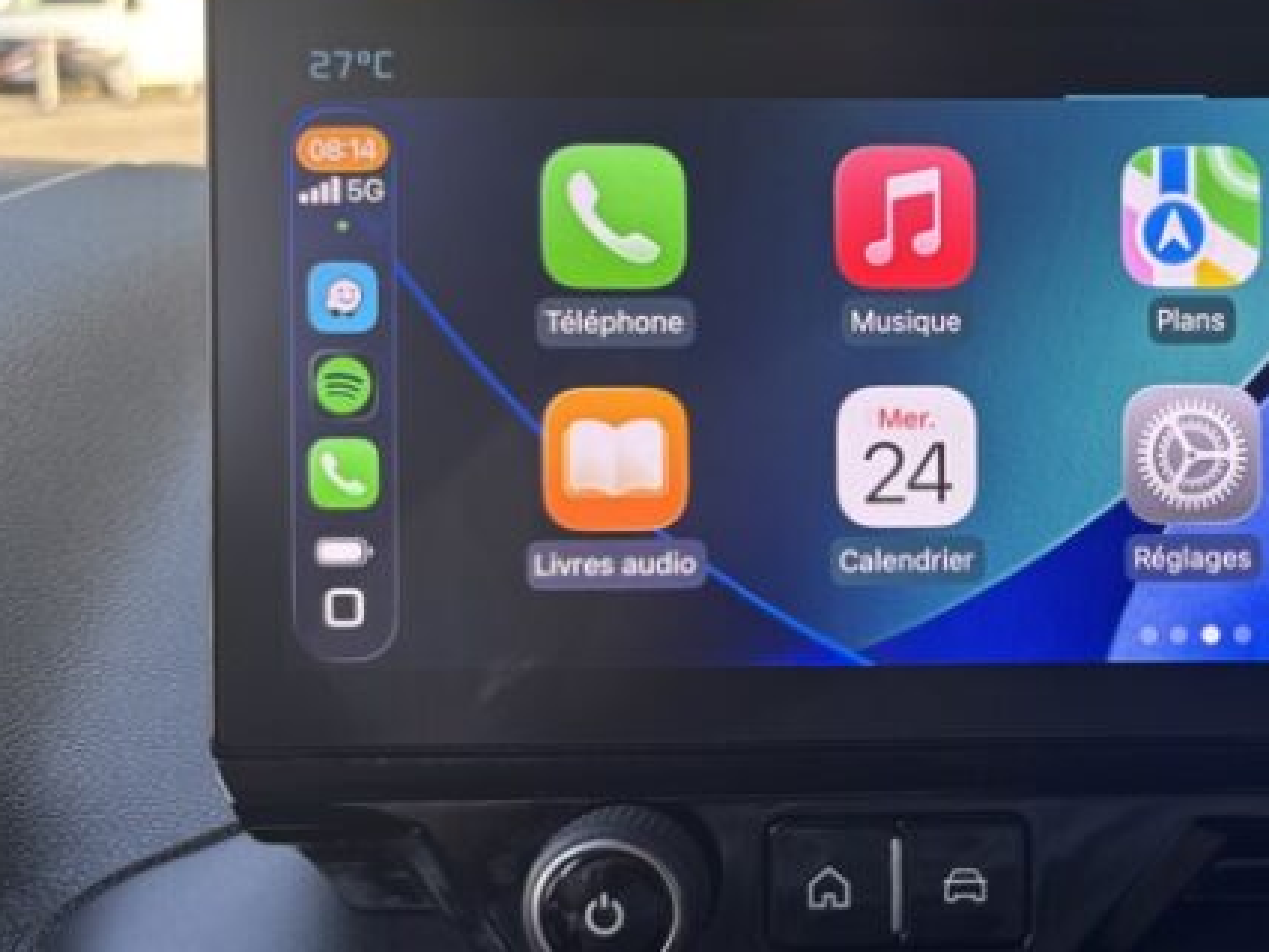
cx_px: 1084
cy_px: 385
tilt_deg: -12.7
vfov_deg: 30.8
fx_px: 1723
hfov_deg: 38.3
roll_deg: -0.7
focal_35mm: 47
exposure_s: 1/135
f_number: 1.6
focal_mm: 5.96
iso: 32
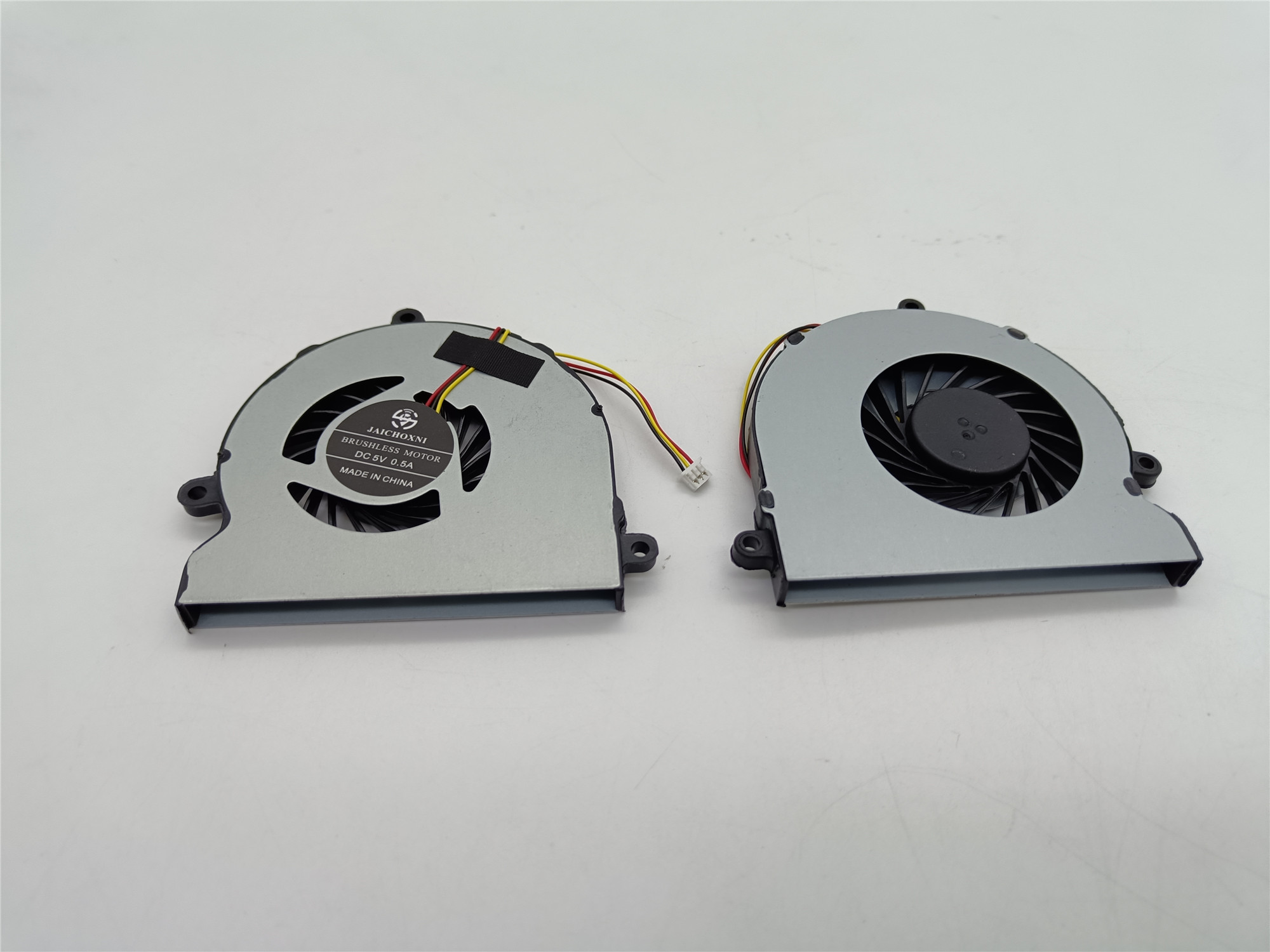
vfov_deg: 53.1
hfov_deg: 67.3
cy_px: 476
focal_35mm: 26
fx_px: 954
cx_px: 635
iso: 170
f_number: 1.8
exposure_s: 1/100
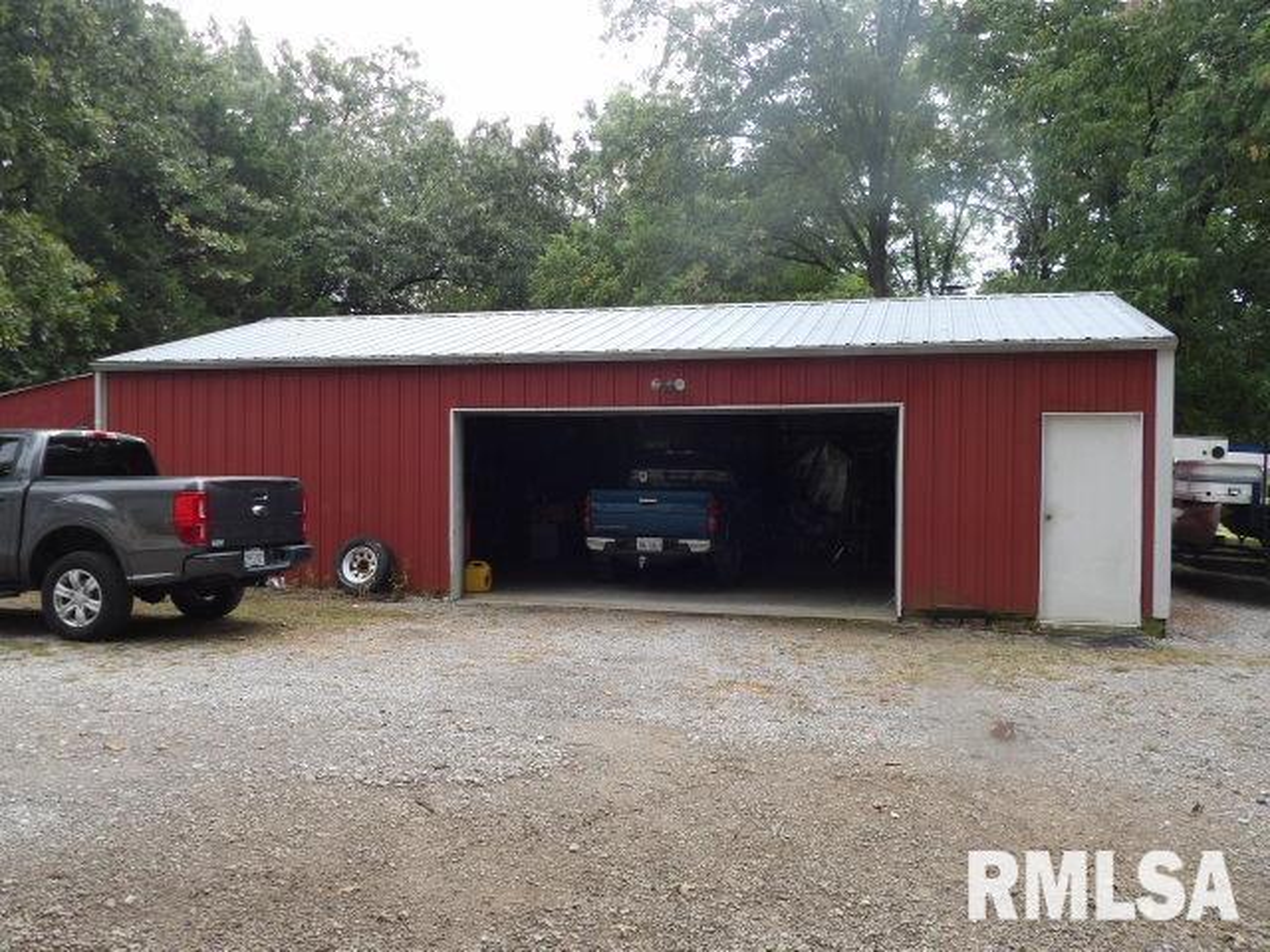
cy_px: 476
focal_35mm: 28
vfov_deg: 49.7
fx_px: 1027
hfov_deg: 63.4
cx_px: 635
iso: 100
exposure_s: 1/86
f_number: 3.4
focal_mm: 5
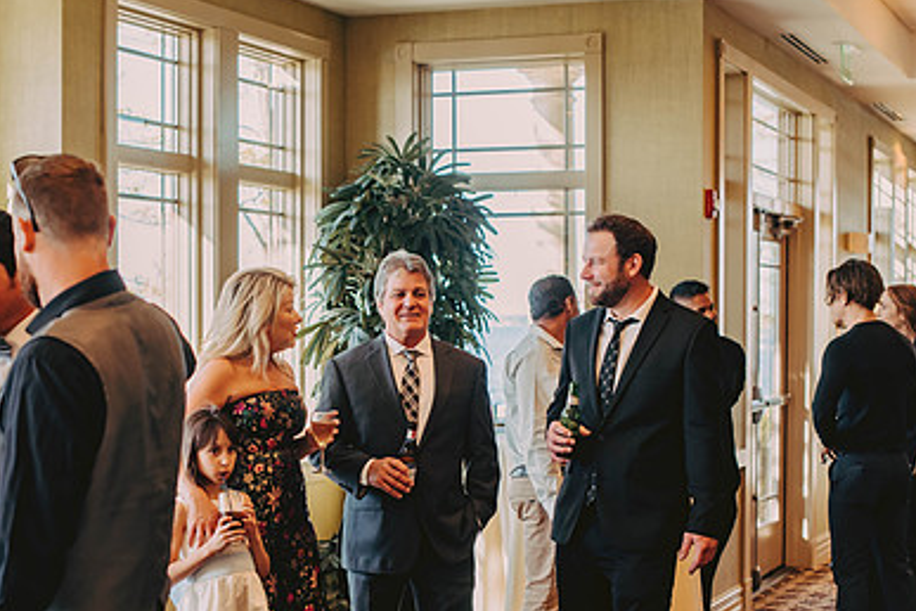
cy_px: 390
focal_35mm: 75
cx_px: 343
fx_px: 1908
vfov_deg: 18.1
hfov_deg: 26.9
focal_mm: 50
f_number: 2.8
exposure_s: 1/320
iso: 320
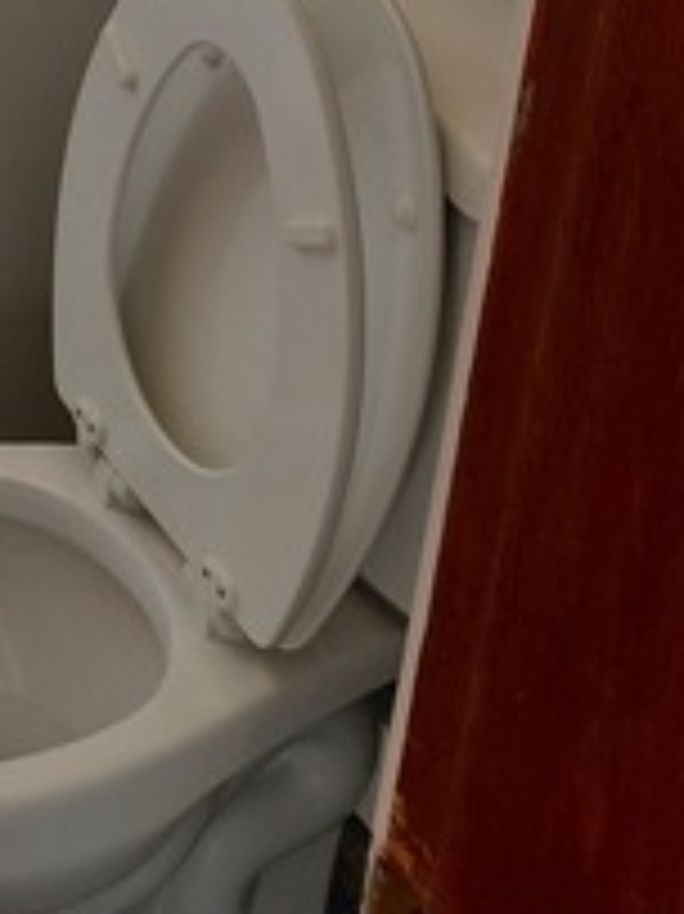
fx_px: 2163
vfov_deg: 20.8
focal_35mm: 82
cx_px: -333
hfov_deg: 16.4
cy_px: -403
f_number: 1.8
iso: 100
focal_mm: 4.69
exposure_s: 1/100
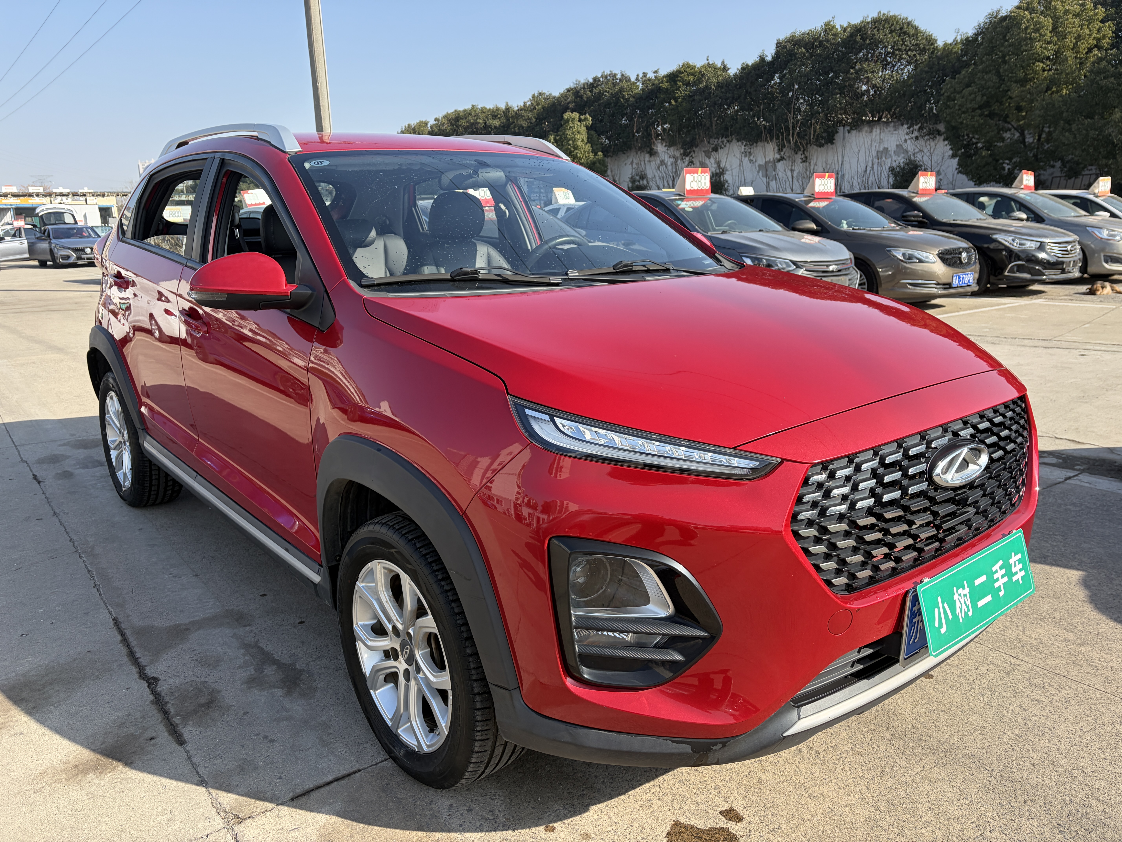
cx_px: 561
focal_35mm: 26
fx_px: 843
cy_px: 421
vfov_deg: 53.1
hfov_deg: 67.3
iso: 50
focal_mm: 5.96
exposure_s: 1/1393
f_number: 1.6
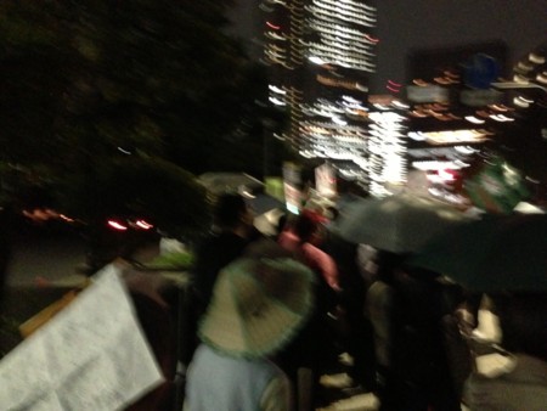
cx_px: 274
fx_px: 522
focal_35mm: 33
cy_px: 206
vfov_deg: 43.0
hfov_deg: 55.3
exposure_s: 1/17
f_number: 2.4
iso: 1600
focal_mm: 4.13
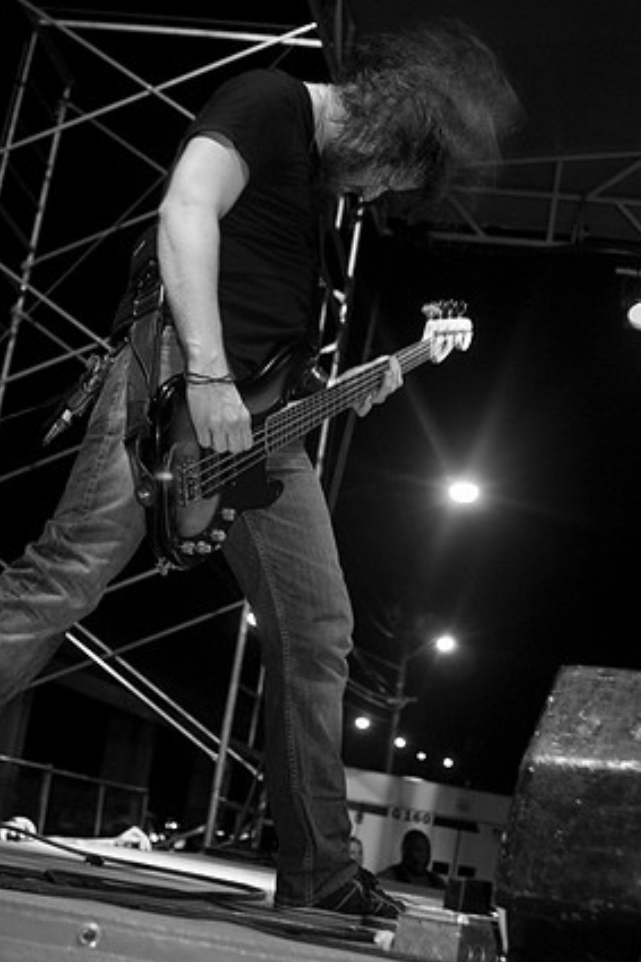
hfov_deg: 24.4
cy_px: 493
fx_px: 1484
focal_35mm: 56
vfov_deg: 35.9
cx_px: 330
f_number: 3.2
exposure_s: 1/80
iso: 800
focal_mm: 35
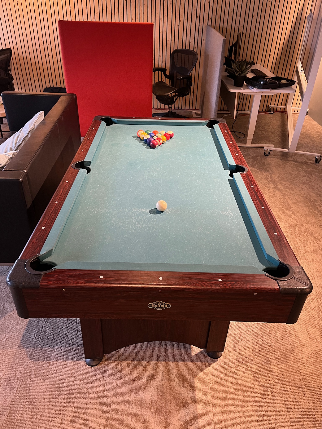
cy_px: 214
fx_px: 322
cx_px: 161
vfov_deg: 67.3
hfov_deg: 53.1
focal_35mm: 26
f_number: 1.6
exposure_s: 1/50
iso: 250
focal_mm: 5.1
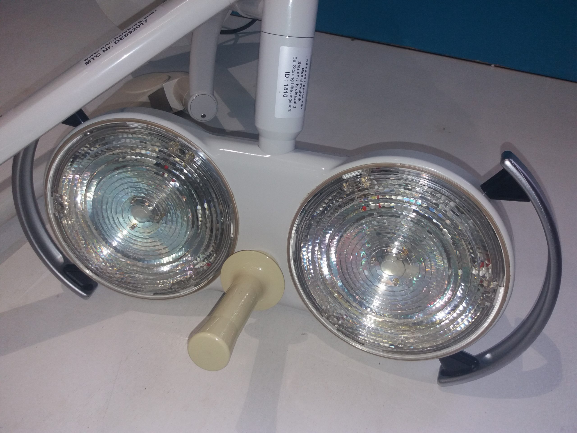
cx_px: 288
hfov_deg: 63.4
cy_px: 216
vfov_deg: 49.7
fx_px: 467
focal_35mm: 28
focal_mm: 3.7
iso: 64
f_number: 1.9
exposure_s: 1/90
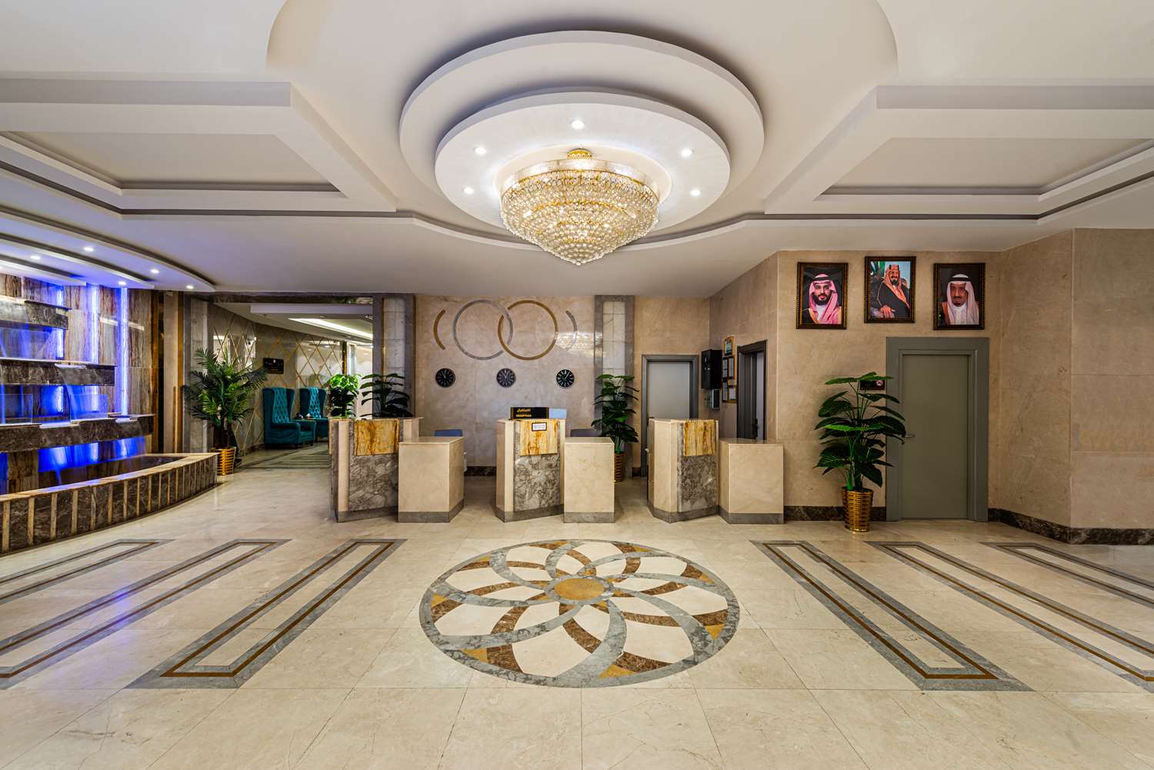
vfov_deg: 81.2
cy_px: 385
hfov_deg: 104.2
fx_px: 449
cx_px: 577
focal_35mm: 14
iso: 100
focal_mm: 14
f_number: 8
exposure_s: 1/4
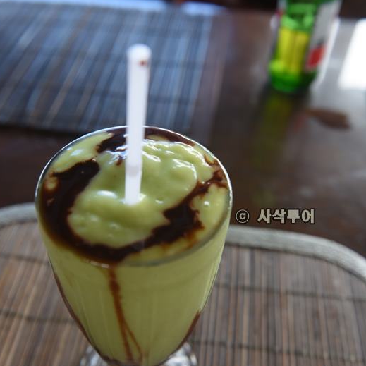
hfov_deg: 38.3
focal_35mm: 44
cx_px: 161
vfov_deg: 38.3
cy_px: 179
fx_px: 526
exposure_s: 1/100
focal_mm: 32
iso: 320
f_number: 5
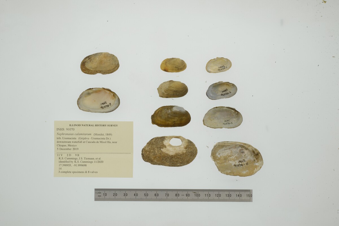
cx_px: 170
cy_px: 113
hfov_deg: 33.4
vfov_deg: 22.6
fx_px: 565
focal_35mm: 60
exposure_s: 1/13
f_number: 32
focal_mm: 60
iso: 100
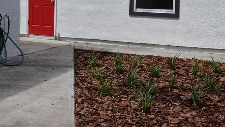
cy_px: 21
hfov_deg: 38.5
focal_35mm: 54
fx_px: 322
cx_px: 102
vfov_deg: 21.9
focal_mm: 22
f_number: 7.1
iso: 100
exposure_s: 1/200
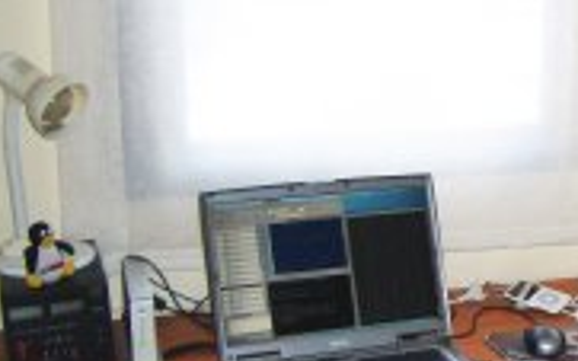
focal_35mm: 82
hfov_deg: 23.9
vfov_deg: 15.9
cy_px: 246
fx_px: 1291
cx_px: 610
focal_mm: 5.8
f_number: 2.6
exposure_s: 1/60
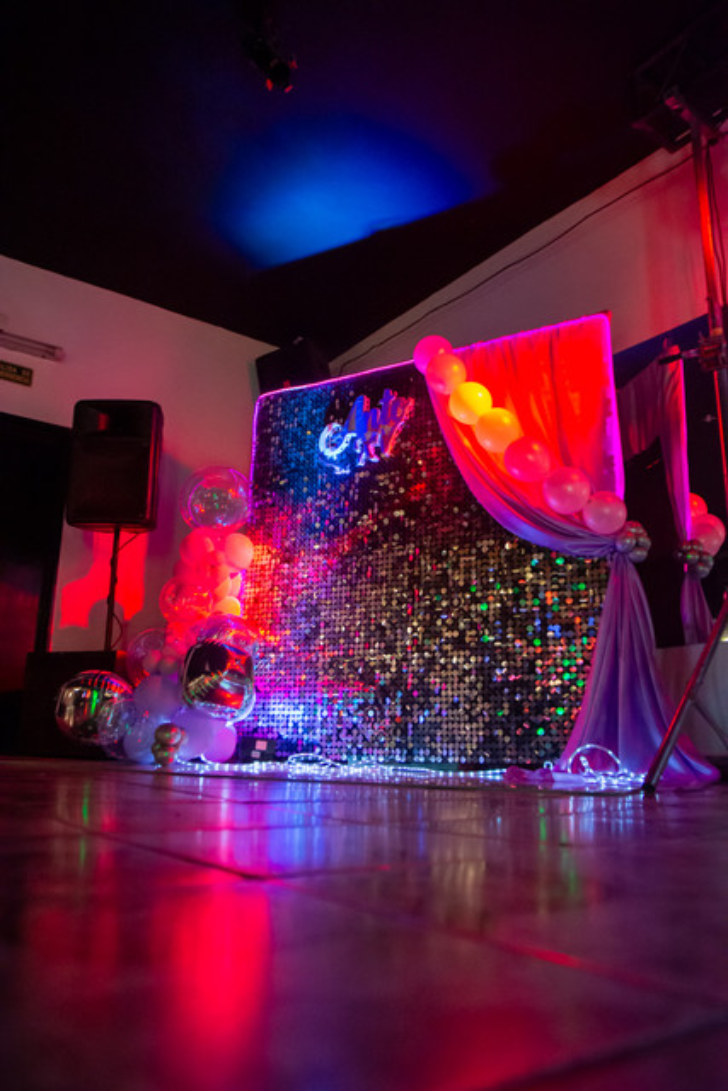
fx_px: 773
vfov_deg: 70.4
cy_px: 546
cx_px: 364
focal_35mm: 26
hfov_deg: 50.4
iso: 2500
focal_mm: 17
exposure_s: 1/100
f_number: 2.8
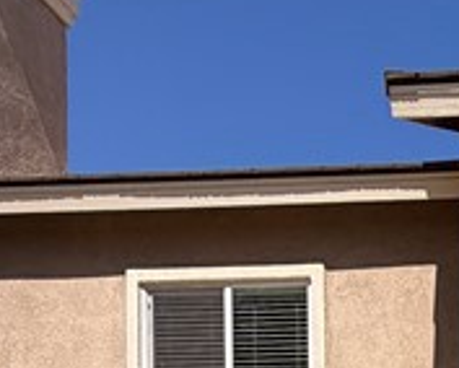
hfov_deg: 20.7
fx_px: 1074
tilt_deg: +0.6
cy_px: 710
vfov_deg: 15.8
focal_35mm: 79
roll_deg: +0.7
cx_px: 679
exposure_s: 1/1033
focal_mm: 2.22
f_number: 2.2
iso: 20
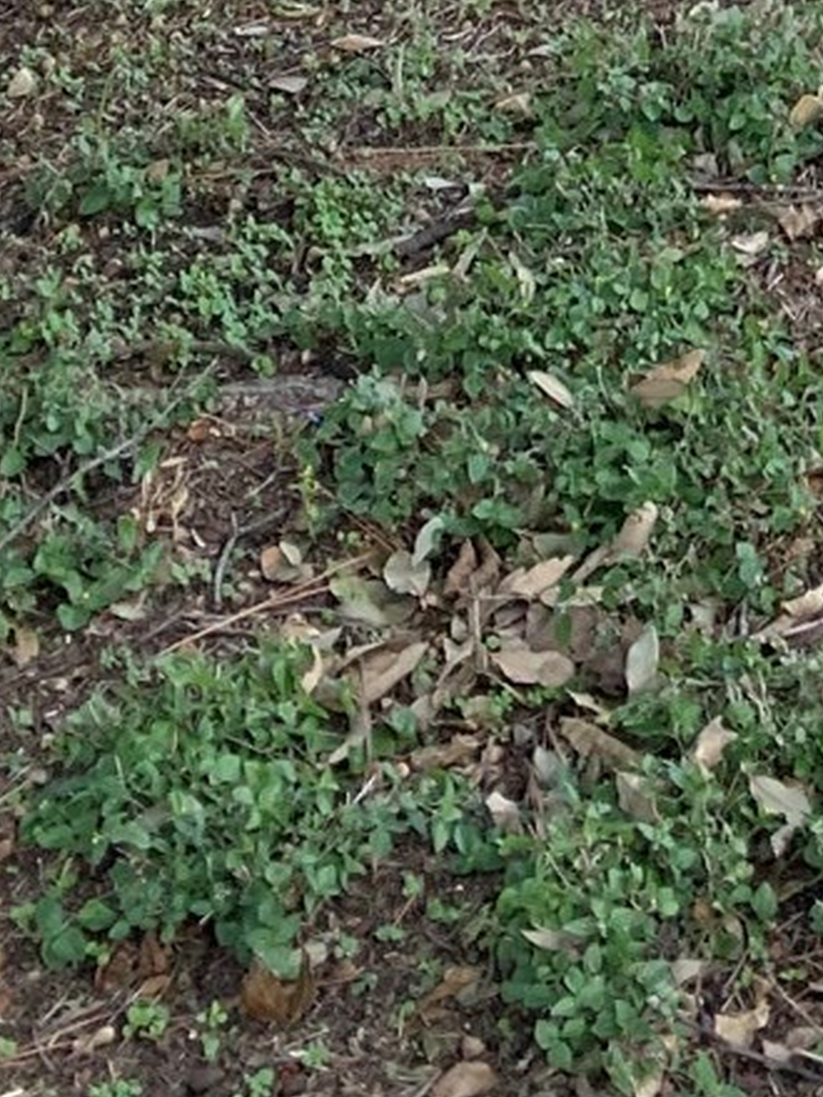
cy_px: -1406
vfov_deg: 13.0
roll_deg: +0.1
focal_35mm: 121
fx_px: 3836
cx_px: 1758
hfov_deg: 10.9
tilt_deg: +1.5
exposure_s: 1/122
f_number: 1.8
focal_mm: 4.25
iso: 32
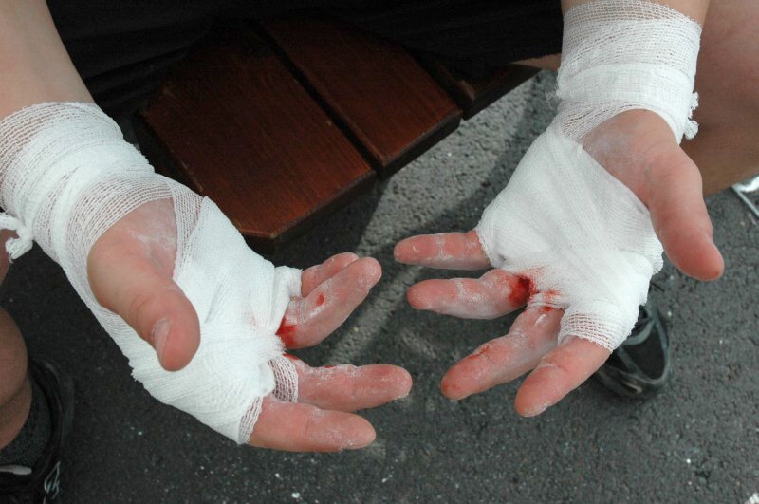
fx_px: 916
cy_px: 252
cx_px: 380
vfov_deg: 30.8
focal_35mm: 44
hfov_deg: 45.0
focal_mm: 29
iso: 500
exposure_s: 1/320
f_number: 9
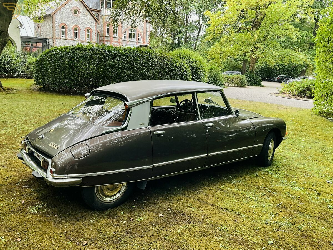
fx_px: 279
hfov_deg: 61.7
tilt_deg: -12.1
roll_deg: -3.3
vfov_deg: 48.2
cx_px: 166
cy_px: 125
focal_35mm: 29
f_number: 1.8
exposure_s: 1/122
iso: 50
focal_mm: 3
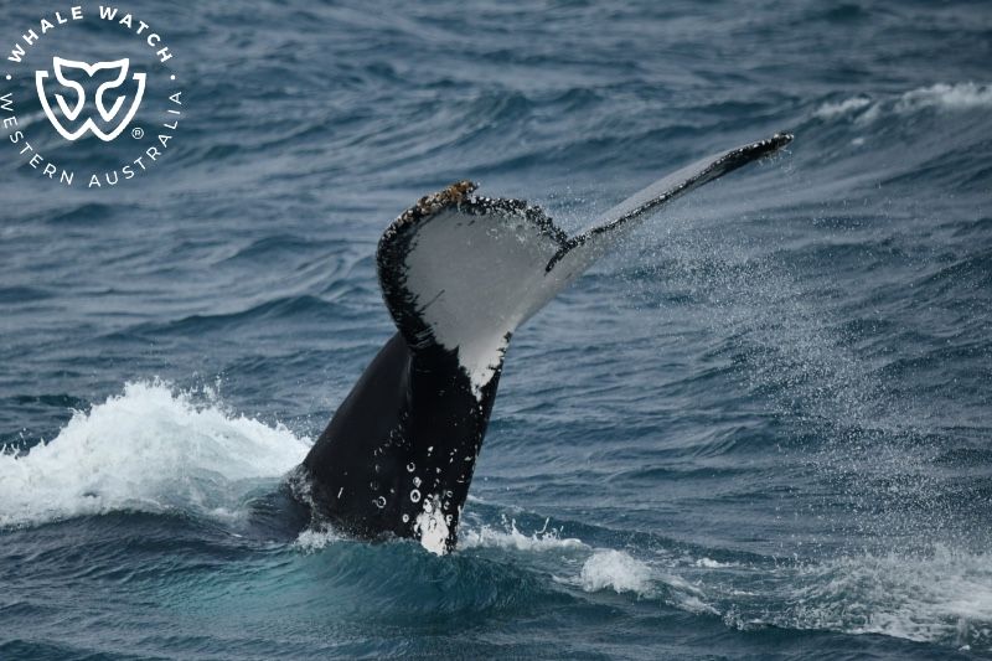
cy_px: 330
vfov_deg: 2.7
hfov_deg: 4.1
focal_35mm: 500
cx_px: 496
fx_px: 13774
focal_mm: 500
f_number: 6.3
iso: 1000
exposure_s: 1/8000
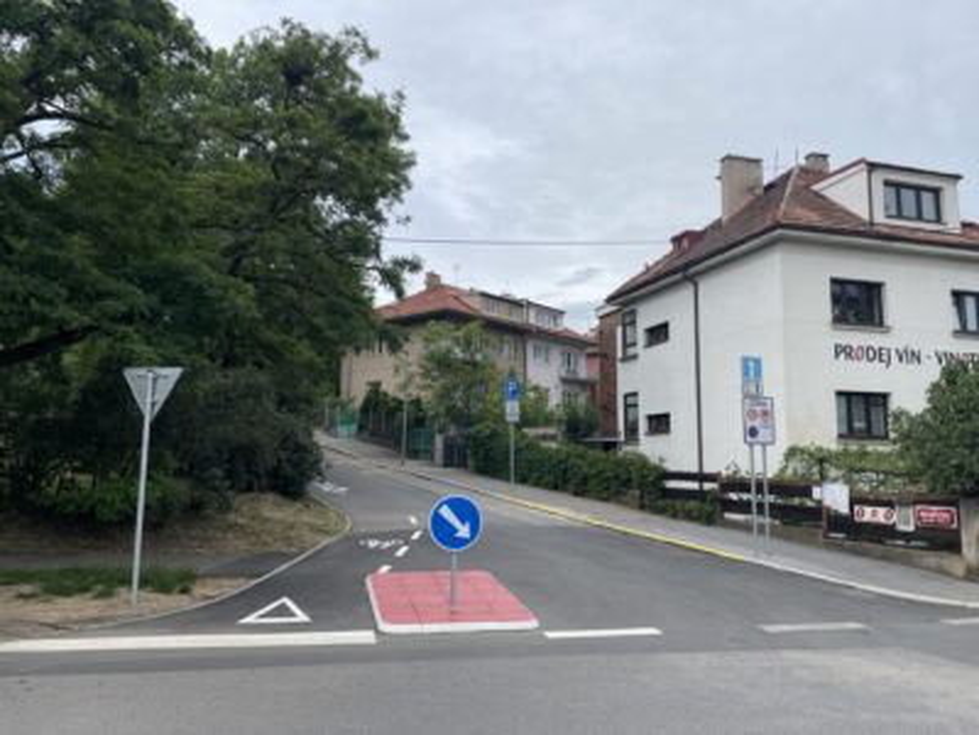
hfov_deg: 67.3
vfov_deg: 53.1
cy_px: 368
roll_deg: -0.5
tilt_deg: +6.0
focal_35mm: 26
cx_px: 490
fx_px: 735
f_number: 1.6
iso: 32
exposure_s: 1/2747
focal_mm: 4.2
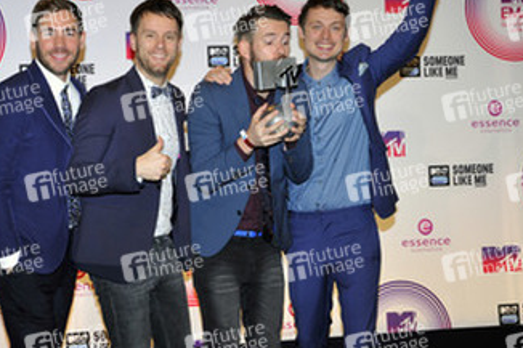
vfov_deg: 17.9
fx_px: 1104
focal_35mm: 76
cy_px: 143
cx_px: 183
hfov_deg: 26.5
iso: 800
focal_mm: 55
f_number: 7.1
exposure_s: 1/250
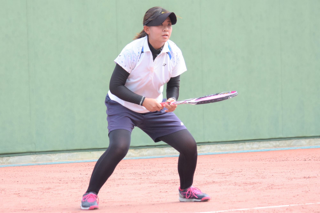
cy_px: 106
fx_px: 1546
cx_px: 160
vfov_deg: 7.9
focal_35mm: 174
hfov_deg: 11.8
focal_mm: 116
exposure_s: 1/2500
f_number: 4.8
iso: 1250
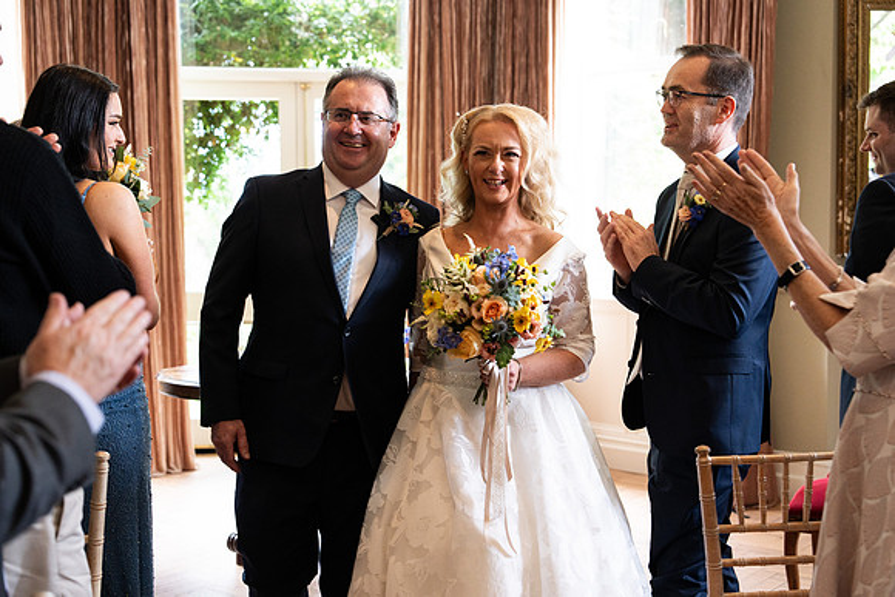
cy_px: 298
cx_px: 448
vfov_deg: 27.0
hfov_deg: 39.6
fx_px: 1243
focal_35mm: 50
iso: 1600
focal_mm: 50
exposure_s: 1/200
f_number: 3.5
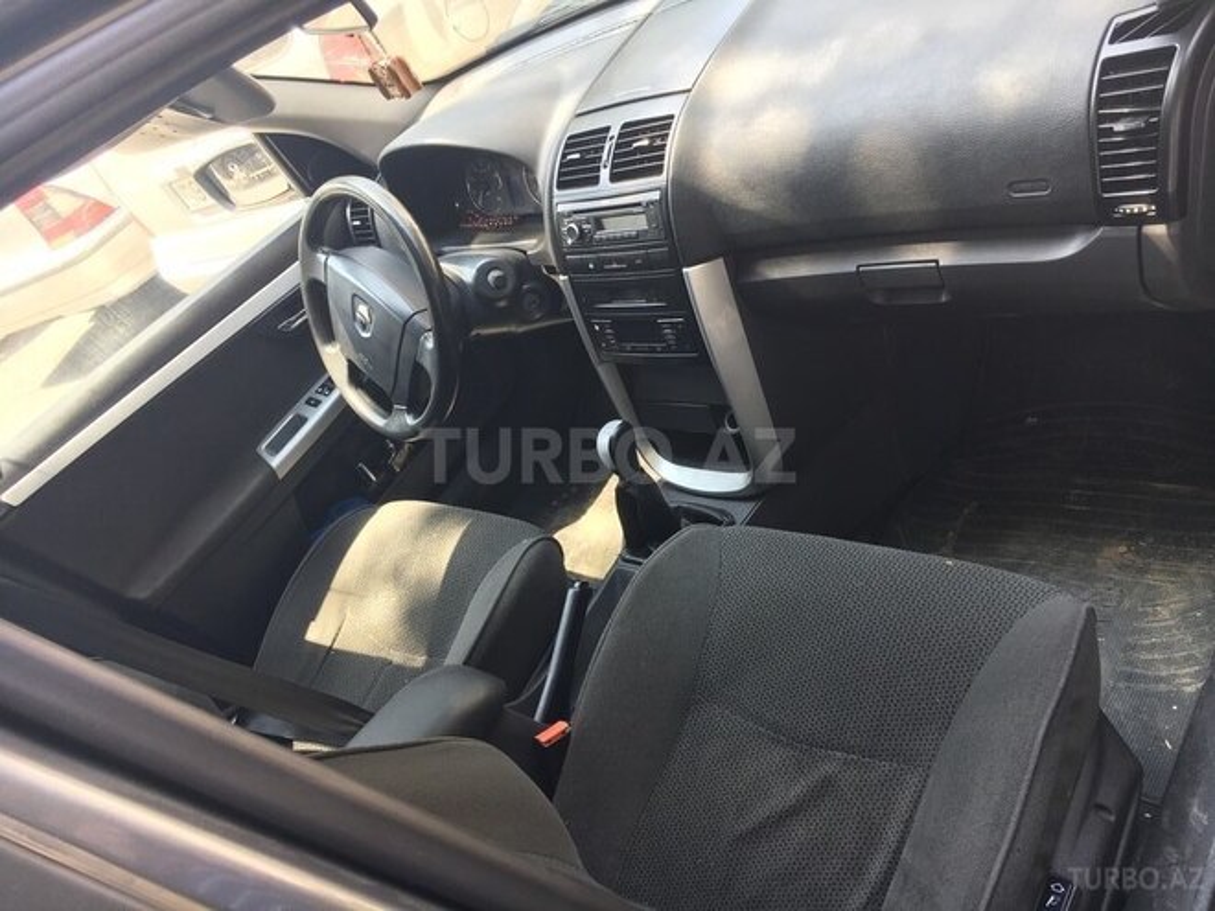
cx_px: 608
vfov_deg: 48.2
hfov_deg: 61.7
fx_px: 1018
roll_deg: +34.3
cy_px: 456
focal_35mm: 29
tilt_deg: -32.6
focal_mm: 4.15
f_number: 2.2
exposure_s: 1/50
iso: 25
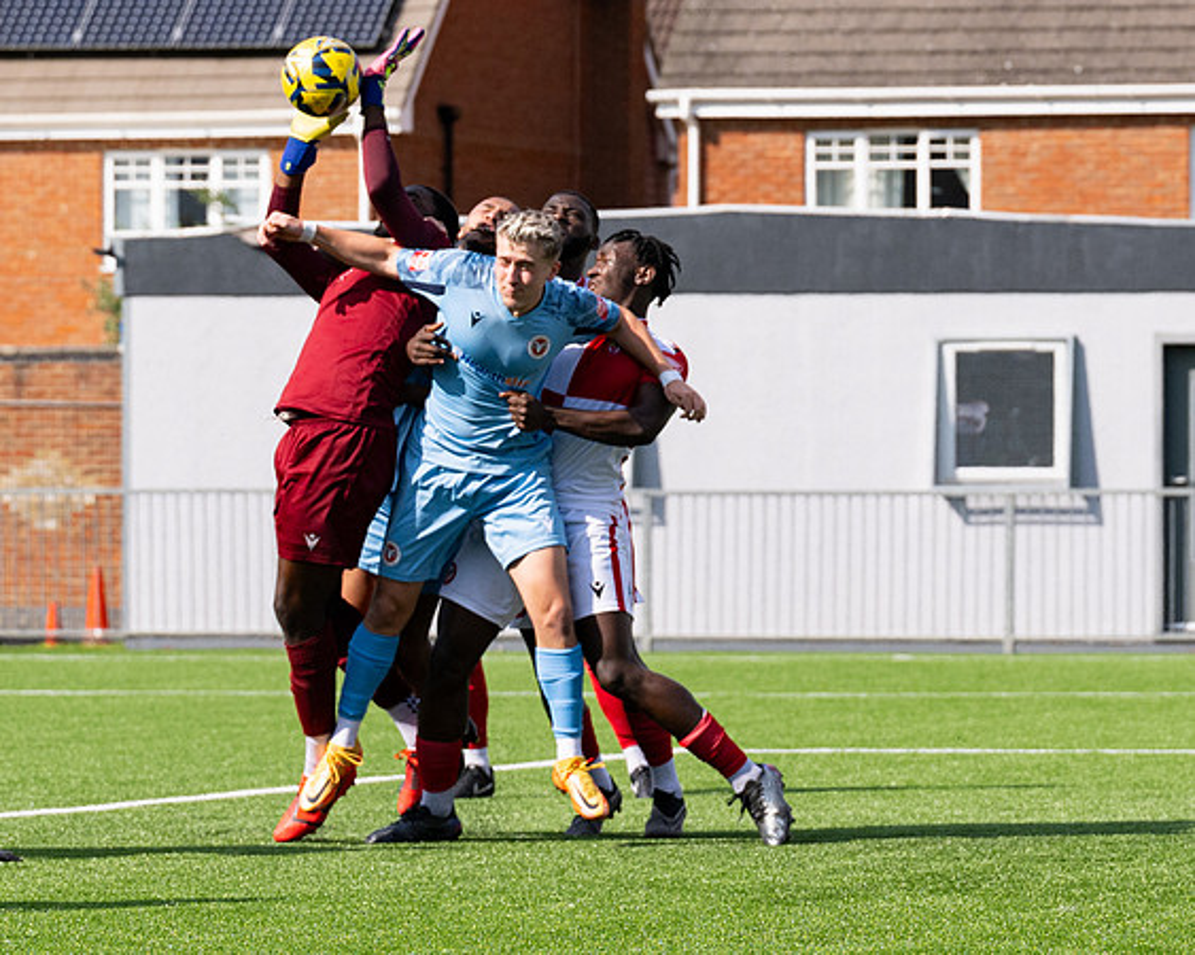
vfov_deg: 6.0
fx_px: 9164
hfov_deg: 7.5
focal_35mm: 259
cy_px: 487
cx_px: 444
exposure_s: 1/3200
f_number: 4
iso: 200
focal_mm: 88
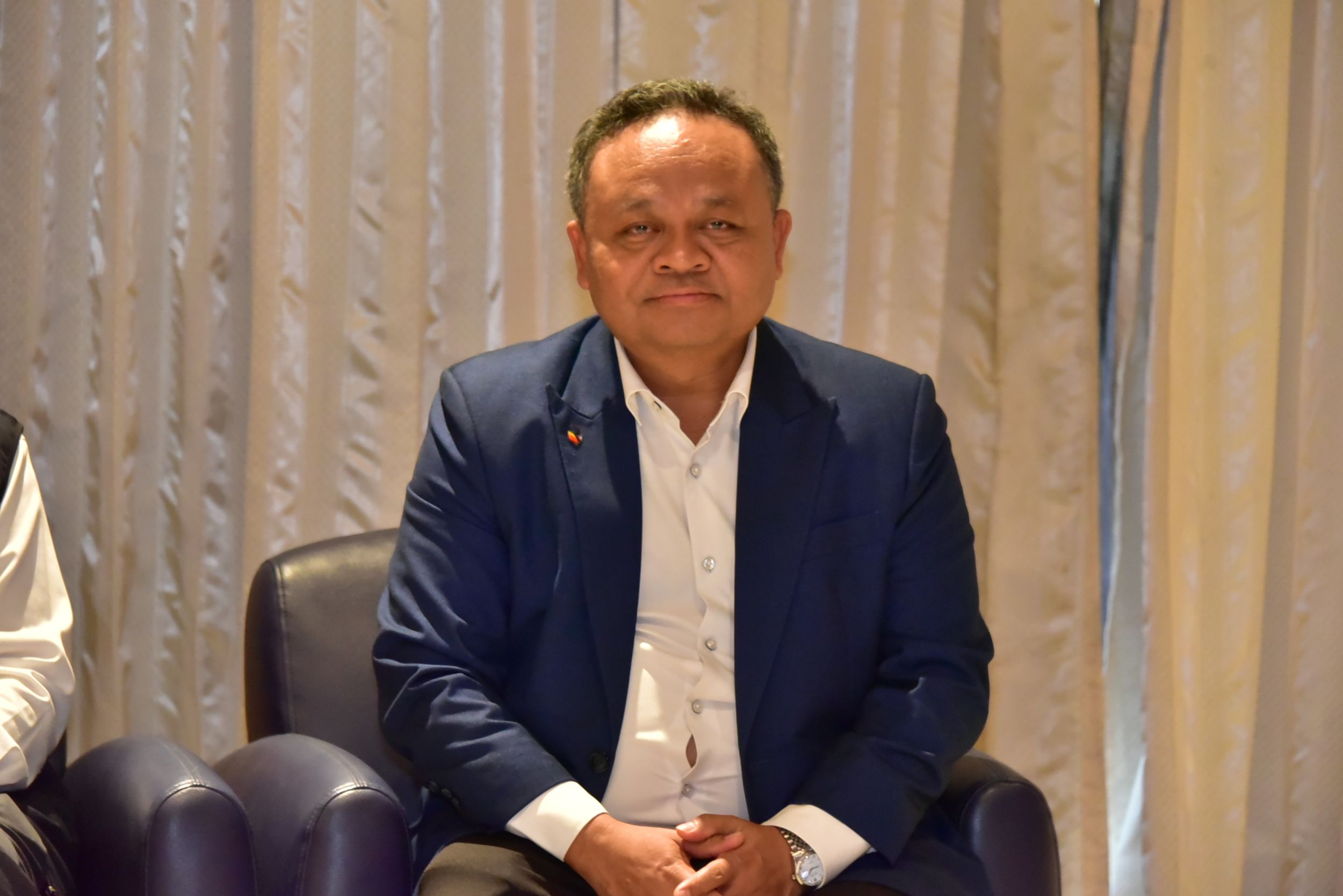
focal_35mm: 145
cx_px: 672
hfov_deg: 14.1
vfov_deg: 9.5
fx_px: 5411
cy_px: 448
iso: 8000
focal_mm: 145
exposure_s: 1/125
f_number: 5.6
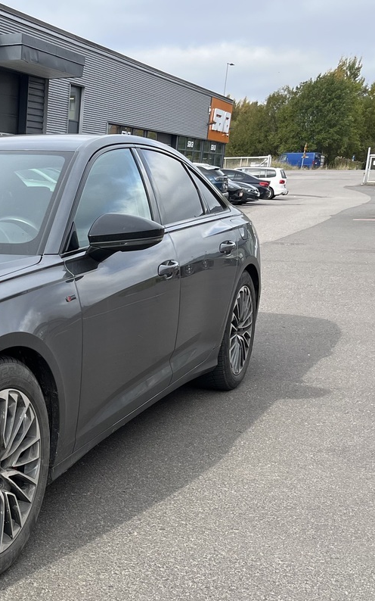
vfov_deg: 39.7
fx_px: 818
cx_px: -93
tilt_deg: -15.7
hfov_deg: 23.3
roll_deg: -0.7
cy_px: 408
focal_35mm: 50
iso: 50
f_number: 1.6
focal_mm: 5.1
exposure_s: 1/951
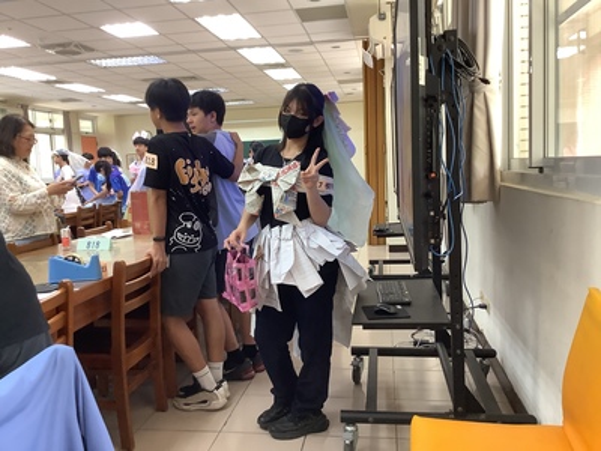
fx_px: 538
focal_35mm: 31
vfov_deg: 45.4
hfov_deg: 58.4
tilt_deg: -9.0
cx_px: 300
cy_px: 226
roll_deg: +2.6
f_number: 2.4
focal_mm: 3.3
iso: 125
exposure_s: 1/60
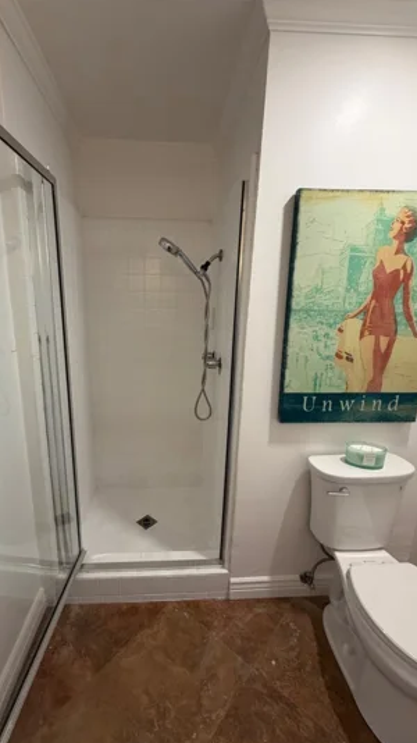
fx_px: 315
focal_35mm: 16
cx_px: 181
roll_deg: -0.4
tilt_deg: -12.6
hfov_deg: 66.7
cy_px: 385
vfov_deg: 99.3
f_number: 2.2
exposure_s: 1/60
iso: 200
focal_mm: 2.22
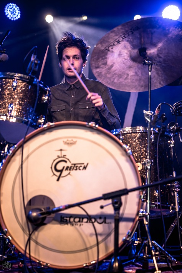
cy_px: 135
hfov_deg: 19.2
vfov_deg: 28.4
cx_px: 92
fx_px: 538
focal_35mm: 71
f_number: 2.8
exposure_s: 1/125
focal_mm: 70
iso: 400
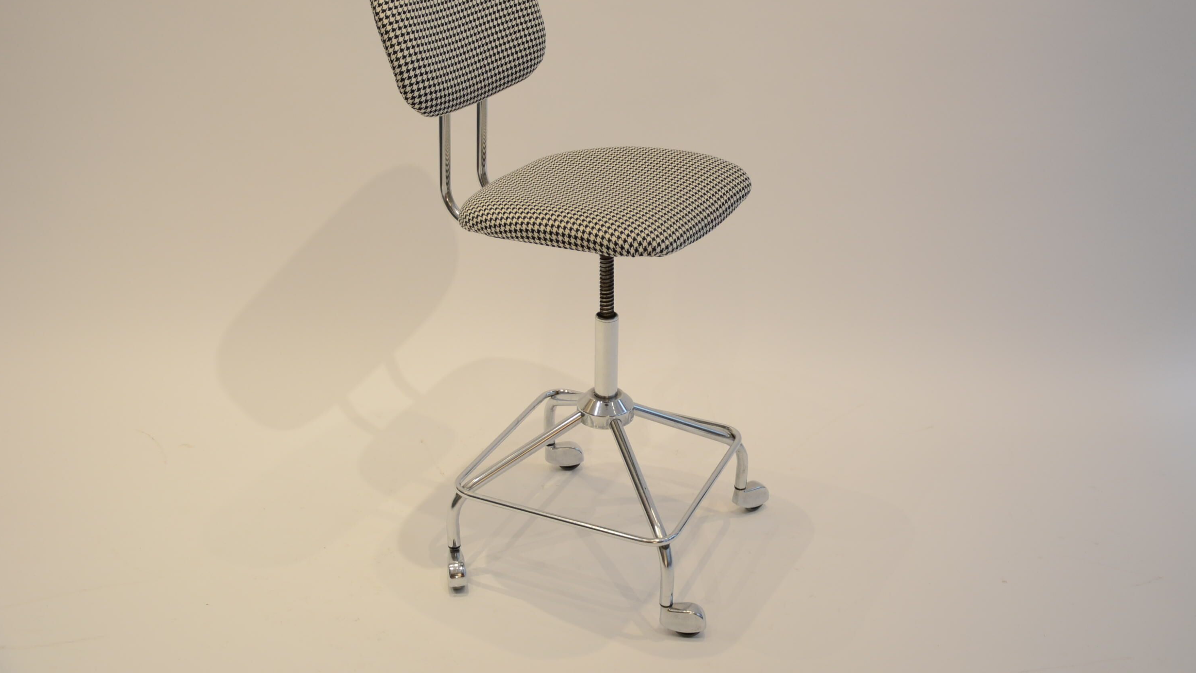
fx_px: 1300
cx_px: 598
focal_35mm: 41
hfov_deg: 49.4
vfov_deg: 29.0
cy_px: 278
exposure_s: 1/60
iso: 720
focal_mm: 26
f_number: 4
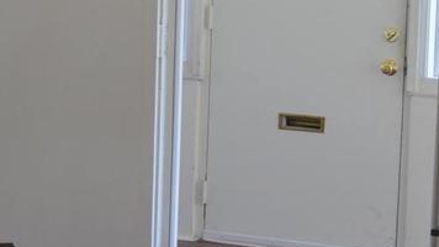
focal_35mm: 165
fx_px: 1920
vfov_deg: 7.3
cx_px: 79
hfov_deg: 13.0
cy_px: 134
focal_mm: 26
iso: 400
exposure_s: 1/100
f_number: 5
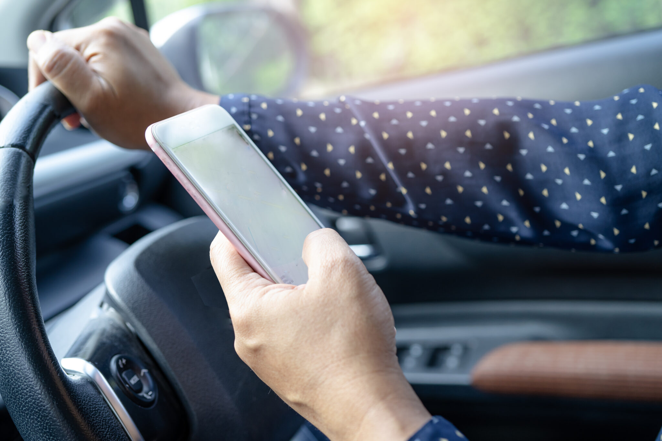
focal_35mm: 50
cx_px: 331
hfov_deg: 39.6
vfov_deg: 27.0
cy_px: 220
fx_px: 919
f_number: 3.5
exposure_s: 1/50
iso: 800
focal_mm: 50
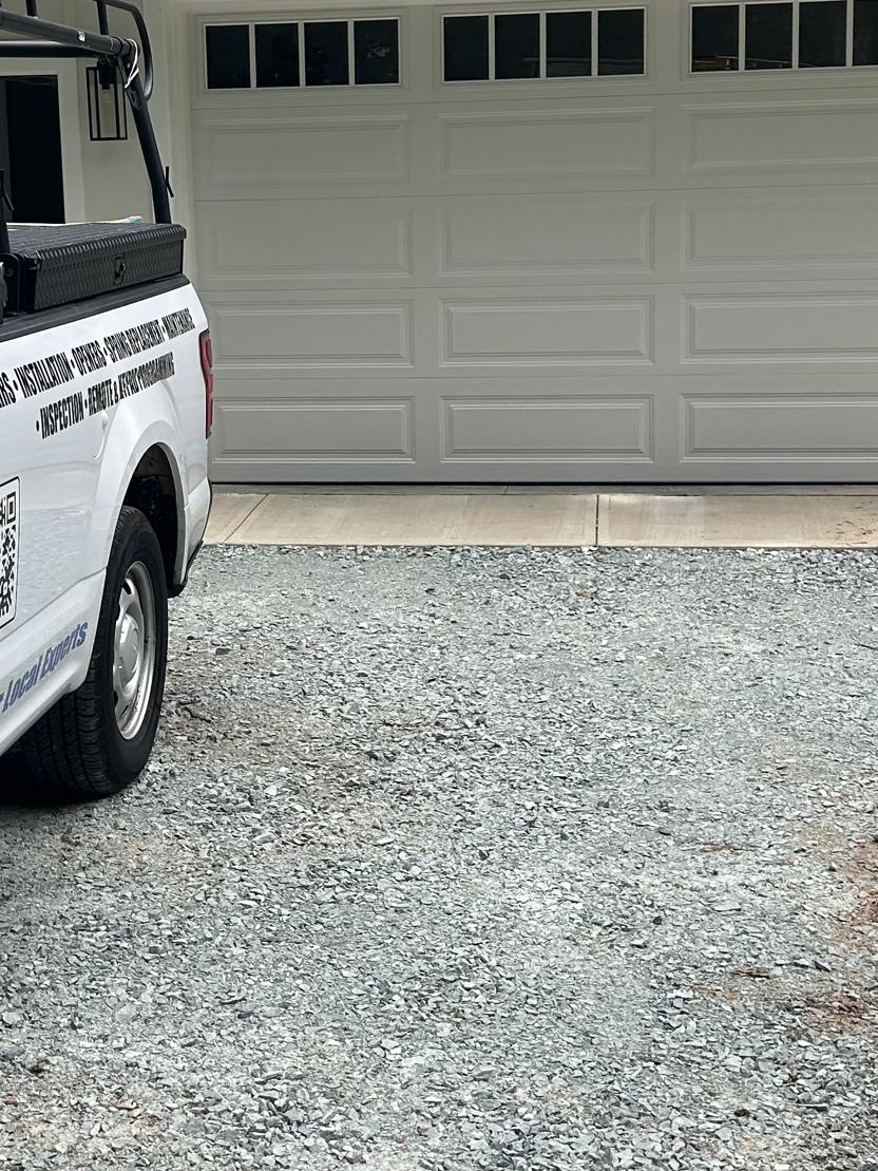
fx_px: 2029
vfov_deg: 32.0
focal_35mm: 60
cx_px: 329
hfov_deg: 24.4
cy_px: 448
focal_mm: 5.7
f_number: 1.5
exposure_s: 1/1412
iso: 50
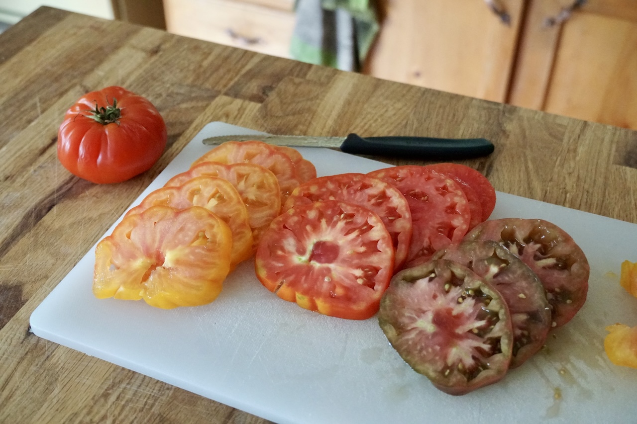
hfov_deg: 41.1
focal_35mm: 48
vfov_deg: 28.1
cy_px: 212
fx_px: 849
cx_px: 318
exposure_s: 1/160
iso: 6400
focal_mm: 32
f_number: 4.5
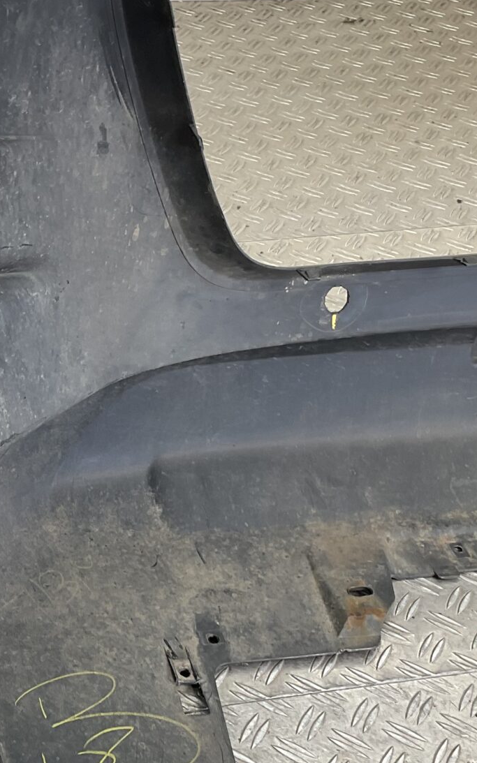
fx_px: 1498
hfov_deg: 17.8
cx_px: 49
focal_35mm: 72
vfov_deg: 28.6
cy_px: 365
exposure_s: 1/100
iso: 20
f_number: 1.8
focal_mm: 3
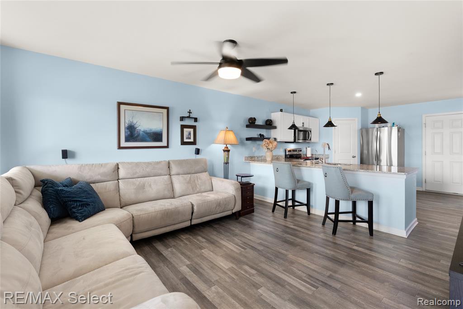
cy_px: 154
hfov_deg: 96.8
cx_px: 232
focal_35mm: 16
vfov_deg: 73.7
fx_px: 206
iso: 2000
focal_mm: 16
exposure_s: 1/30
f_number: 5.6
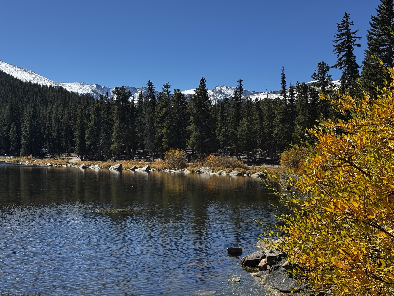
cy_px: 148
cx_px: 197
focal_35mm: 48
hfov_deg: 39.7
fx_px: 546
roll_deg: -0.7
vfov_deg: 30.3
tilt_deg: +0.9
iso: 64
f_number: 1.78
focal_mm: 6.76
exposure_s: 1/4049
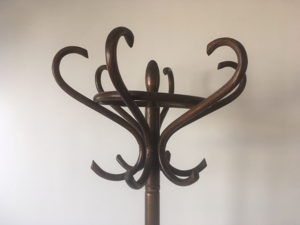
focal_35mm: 29
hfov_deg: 61.7
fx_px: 251
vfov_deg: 48.2
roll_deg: +2.1
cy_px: 112
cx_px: 150
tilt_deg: -0.3
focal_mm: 4.15
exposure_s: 1/50
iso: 25
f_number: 2.2
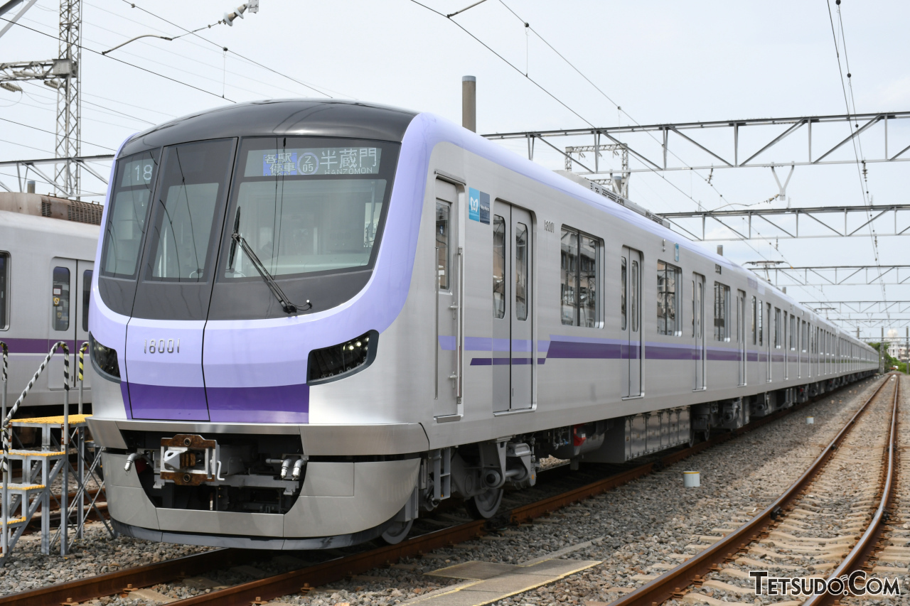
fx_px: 1289
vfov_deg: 26.5
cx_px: 455
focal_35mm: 51
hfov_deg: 38.9
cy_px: 303
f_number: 8
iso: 320
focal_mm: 34
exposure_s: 1/1000
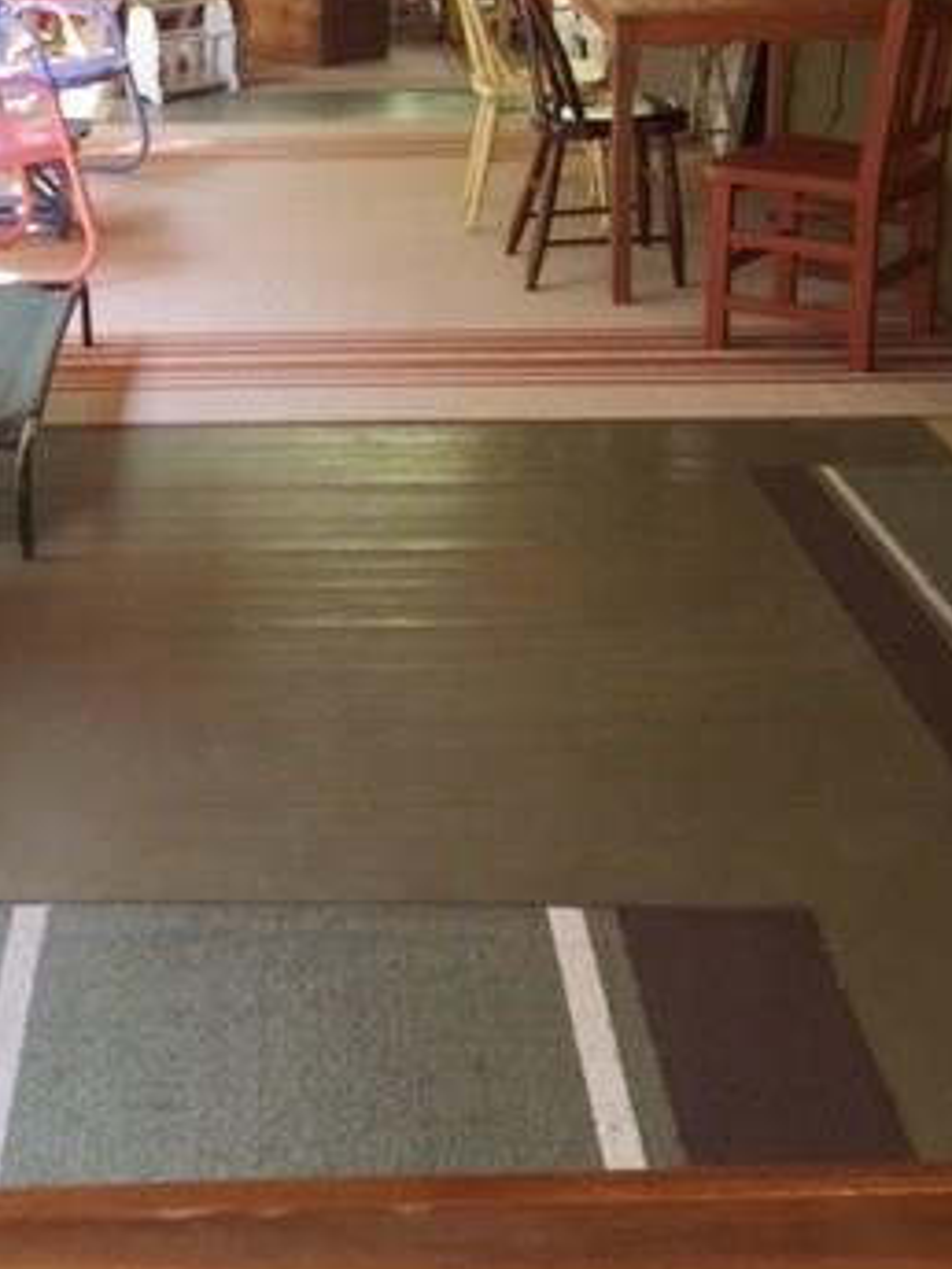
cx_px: 199
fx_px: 1980
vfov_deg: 34.4
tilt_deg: -14.6
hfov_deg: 26.6
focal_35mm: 54
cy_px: 251
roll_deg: +1.9
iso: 40
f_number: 2.2
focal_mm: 4.15
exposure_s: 1/60
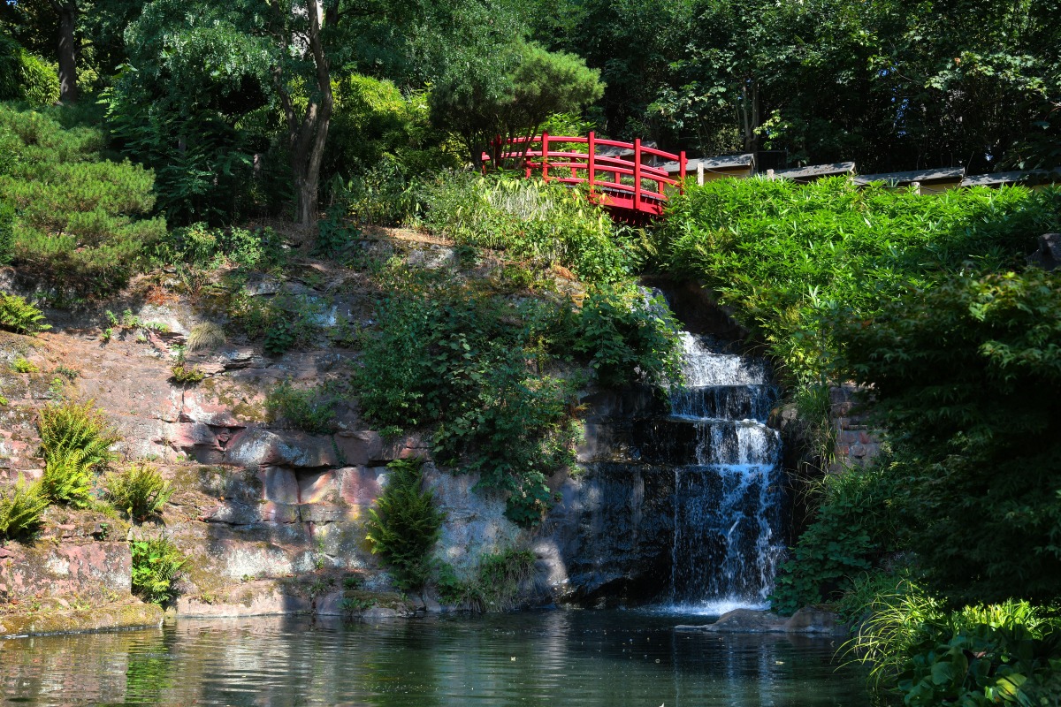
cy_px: 354
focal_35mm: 44
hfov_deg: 44.5
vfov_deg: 30.5
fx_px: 1297
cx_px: 530
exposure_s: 1/160
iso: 200
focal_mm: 44
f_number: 9
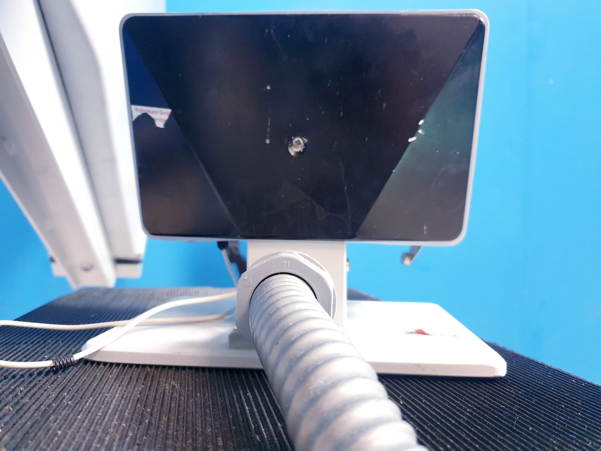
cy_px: 226
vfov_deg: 53.1
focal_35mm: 26
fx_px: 451
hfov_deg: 67.3
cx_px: 300
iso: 320
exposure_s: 1/33
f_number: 1.5
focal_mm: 4.3
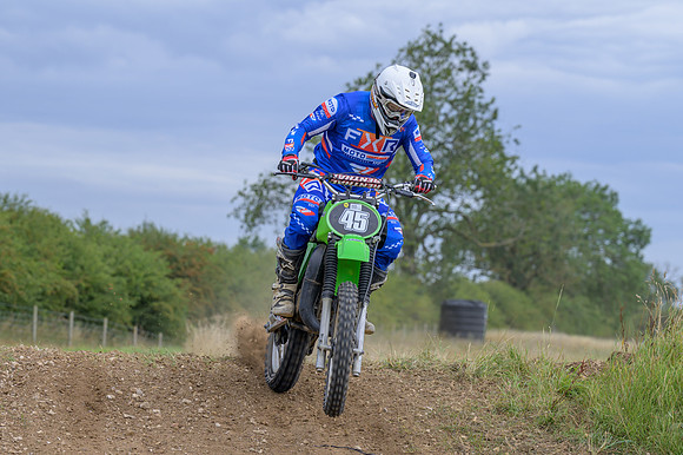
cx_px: 342
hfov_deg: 11.5
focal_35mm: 178
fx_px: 3377
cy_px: 263
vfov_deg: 7.7
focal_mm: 103
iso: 64
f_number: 4
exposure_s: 1/400
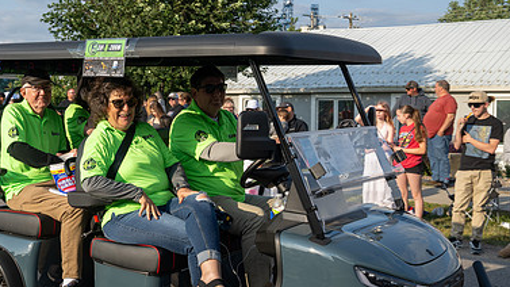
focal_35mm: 50
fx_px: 676
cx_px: 126
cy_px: 117
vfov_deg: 23.9
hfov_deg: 40.1
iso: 250
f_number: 10
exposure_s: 1/250
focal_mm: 31
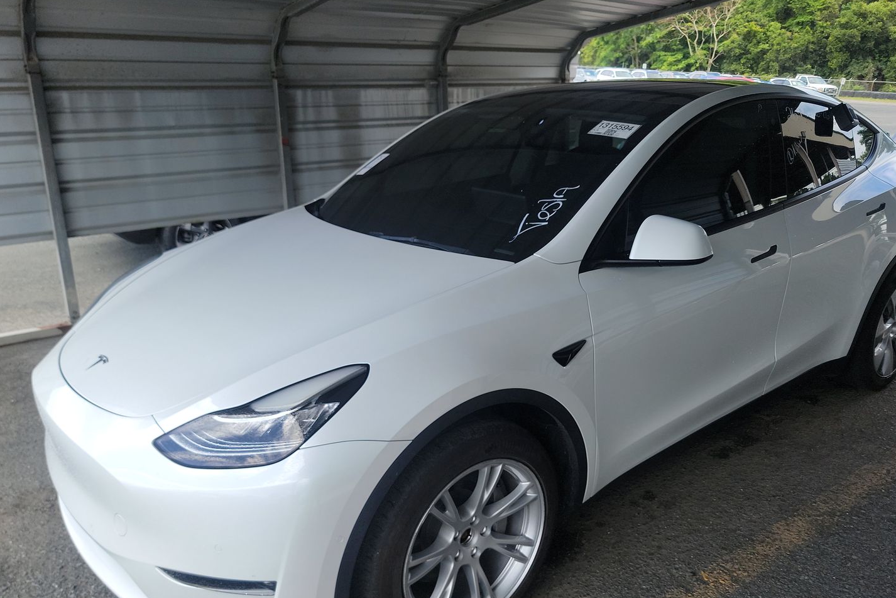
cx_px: 469
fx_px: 697
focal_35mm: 28
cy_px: 319
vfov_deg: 46.4
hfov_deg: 65.4
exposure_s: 1/258
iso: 50
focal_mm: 6.7
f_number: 1.8
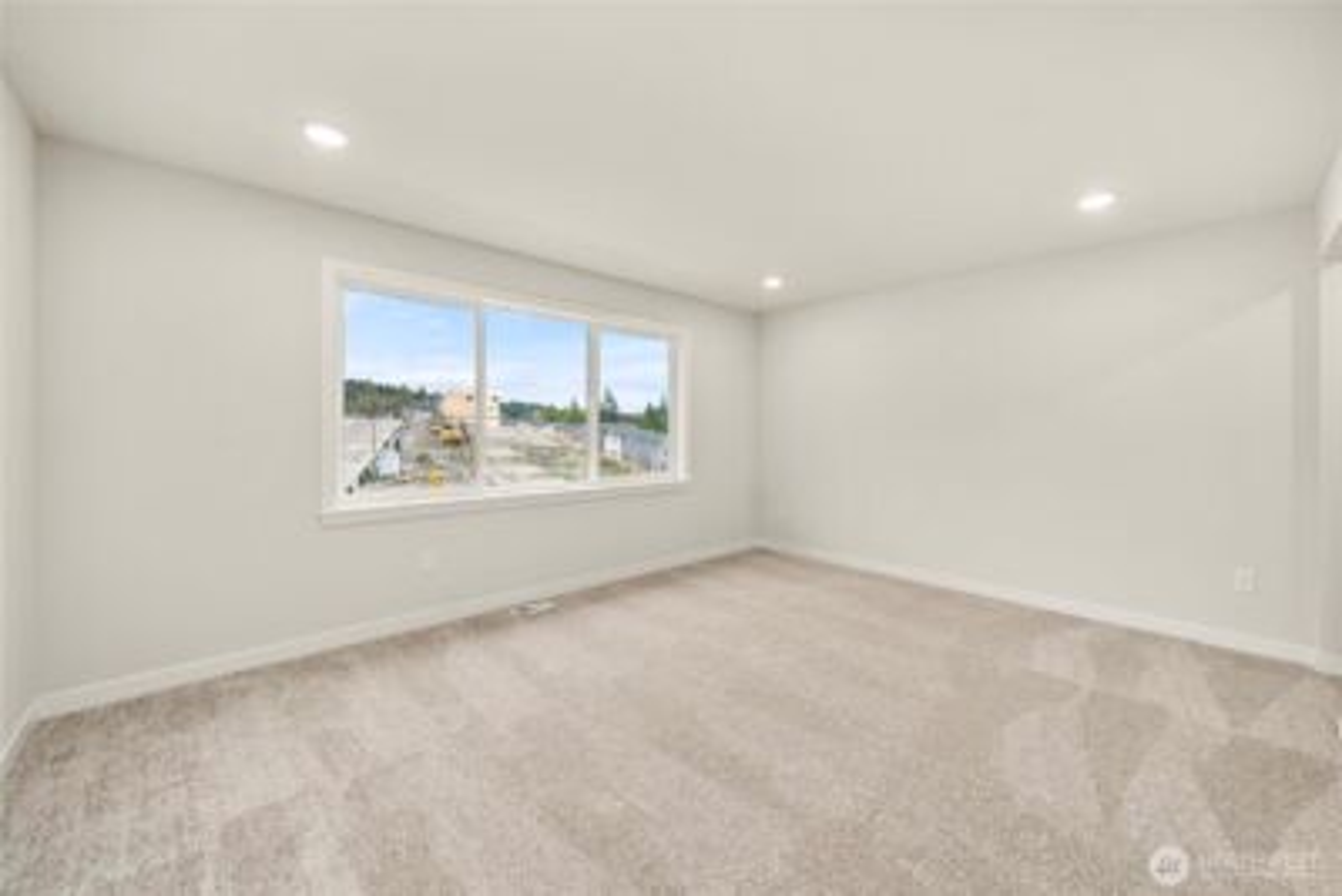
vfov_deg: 85.5
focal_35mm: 13
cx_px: 671
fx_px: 485
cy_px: 448
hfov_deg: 108.3
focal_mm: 13
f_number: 6.3
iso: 80
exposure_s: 1/100
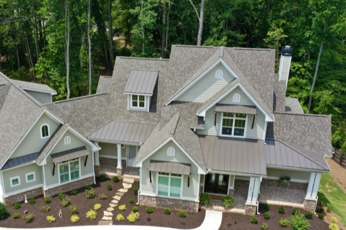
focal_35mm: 42
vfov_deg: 31.8
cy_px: 135
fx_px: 403
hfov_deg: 46.1
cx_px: 131
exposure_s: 1/240
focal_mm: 10.26
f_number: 6.3
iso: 100
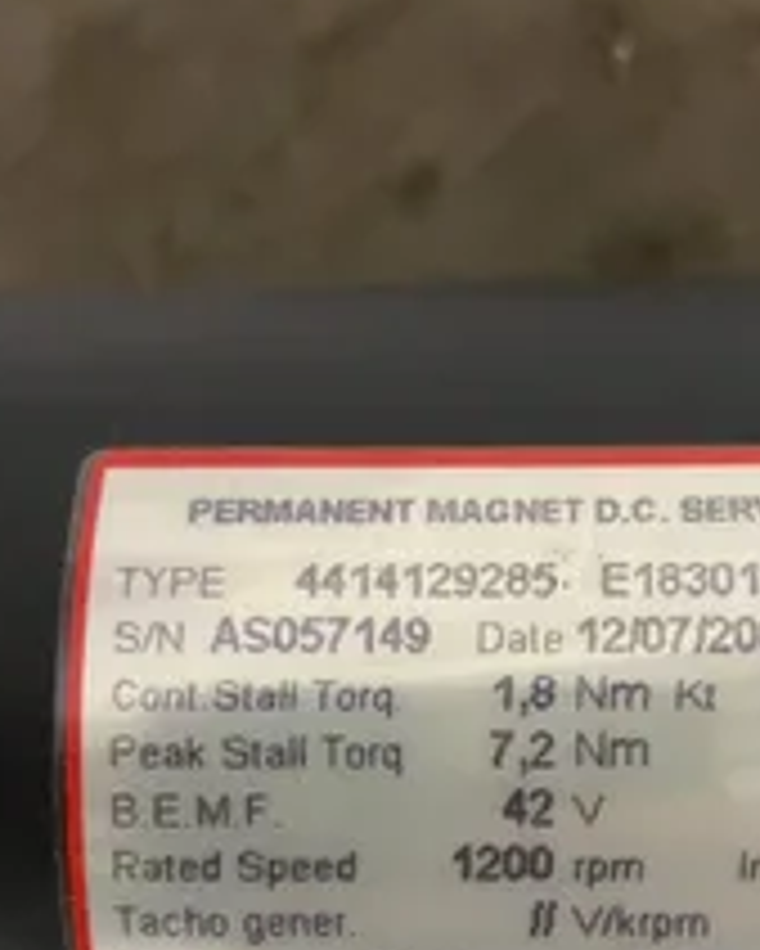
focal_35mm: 48
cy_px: 783
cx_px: 553
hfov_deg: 31.0
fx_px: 1349
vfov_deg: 37.2
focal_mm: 4.2
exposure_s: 1/60
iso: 500
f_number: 1.6
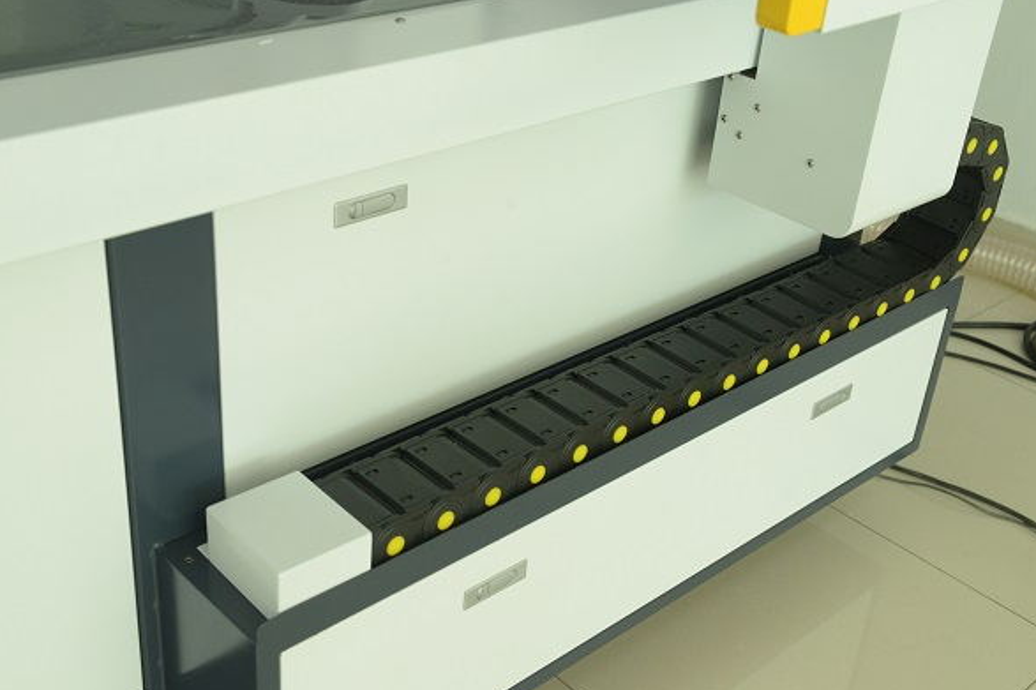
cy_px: 346
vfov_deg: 28.6
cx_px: 514
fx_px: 1352
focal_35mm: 47
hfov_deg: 41.9
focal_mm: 46
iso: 1250
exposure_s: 1/125
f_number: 6.3
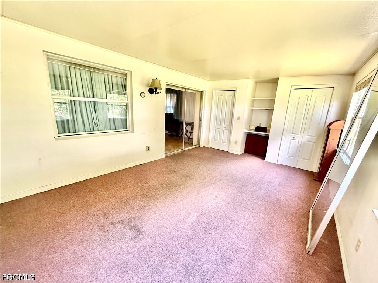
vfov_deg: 85.7
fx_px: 153
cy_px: 142
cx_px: 189
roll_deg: -3.1
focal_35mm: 14
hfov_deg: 102.1
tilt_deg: -11.8
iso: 320
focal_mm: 2.22
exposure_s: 1/73
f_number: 2.2
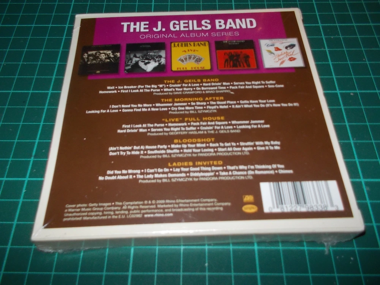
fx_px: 318
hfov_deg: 61.7
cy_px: 142
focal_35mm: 29
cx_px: 190
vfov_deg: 48.2
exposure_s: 1/30
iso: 200
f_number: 3.3
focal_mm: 4.1
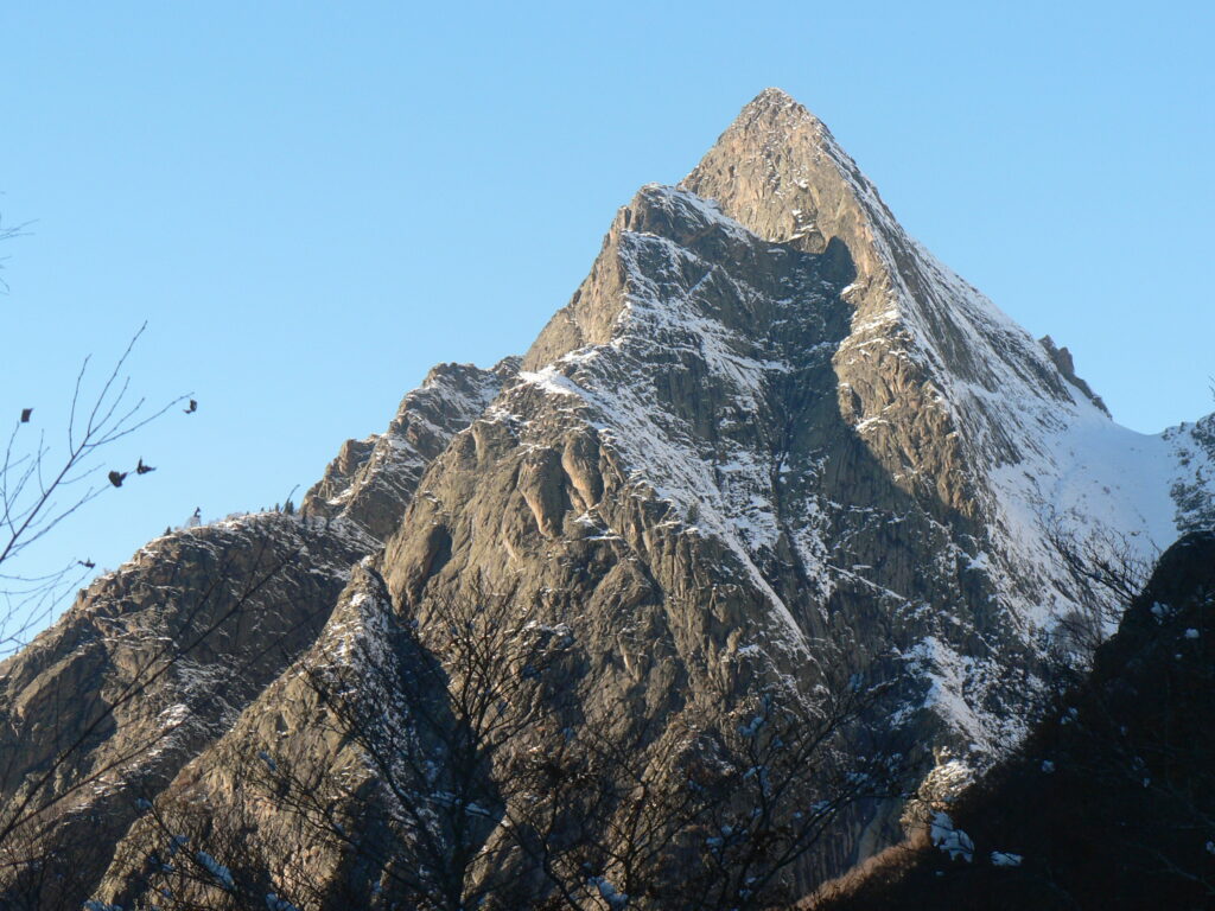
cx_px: 608
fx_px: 4563
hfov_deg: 15.2
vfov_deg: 11.4
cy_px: 456
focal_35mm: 130
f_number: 4
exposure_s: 1/250
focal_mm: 21.6
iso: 80
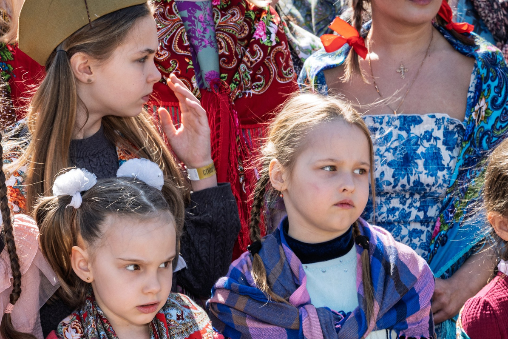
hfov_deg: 13.6
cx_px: 79
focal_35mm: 150
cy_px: 256
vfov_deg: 9.1
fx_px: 2117
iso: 250
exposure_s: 1/200
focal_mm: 70
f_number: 10
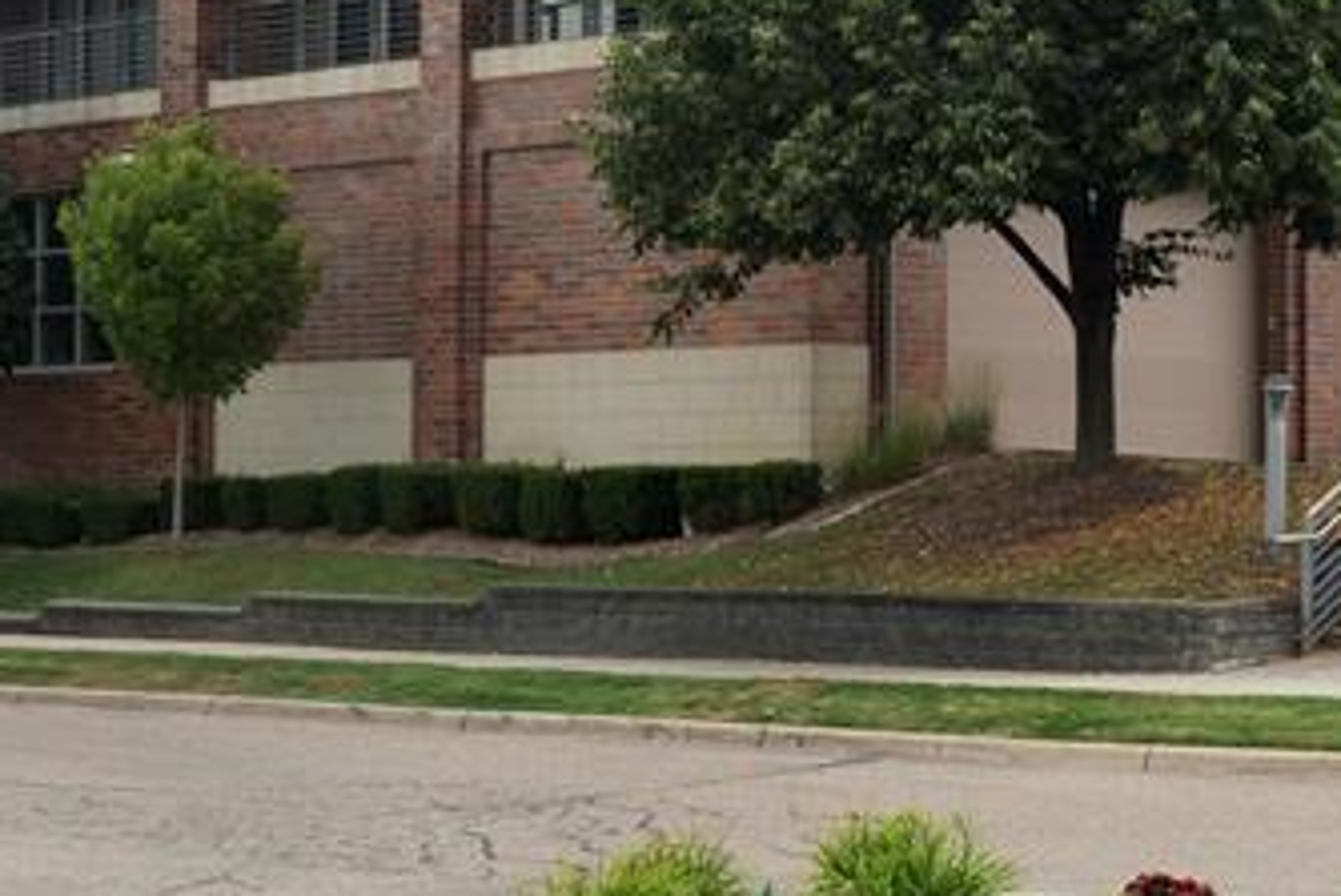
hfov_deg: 21.4
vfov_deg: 14.4
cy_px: 350
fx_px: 3540
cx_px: 883
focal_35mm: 95
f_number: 7.1
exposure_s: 1/160
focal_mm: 21
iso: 200
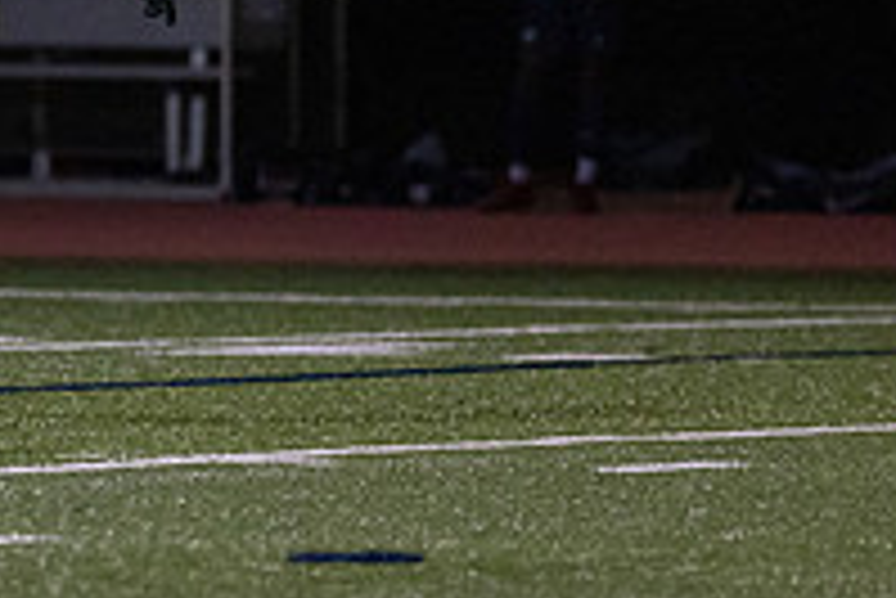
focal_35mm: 798
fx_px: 19875
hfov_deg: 2.6
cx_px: -385
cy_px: 144
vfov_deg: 1.7
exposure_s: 1/1250
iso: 2500
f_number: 2.8
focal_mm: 200
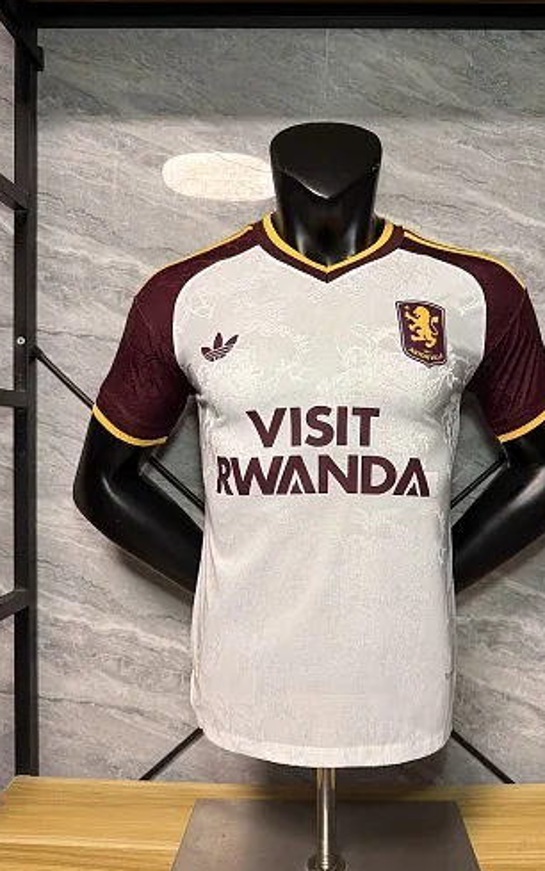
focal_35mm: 26
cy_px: 438
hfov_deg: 47.3
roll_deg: -0.2
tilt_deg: +0.1
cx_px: 329
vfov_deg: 70.4
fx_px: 617
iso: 160
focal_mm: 6.76
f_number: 1.78
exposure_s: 1/100
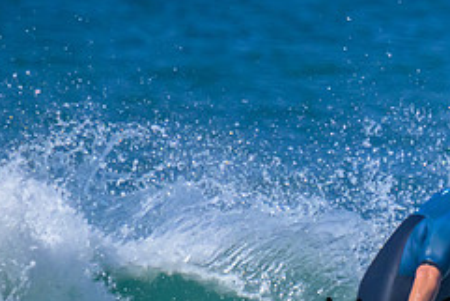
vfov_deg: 0.6
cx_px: 598
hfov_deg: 0.9
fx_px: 30054
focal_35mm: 2403
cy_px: 220
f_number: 11
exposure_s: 1/2000
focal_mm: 800
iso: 3600
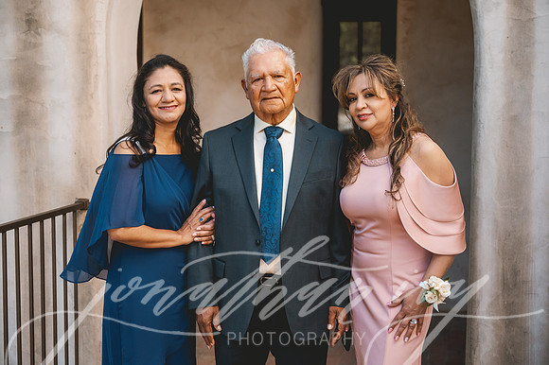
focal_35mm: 60
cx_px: 274
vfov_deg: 22.6
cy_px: 182
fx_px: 914
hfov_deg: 33.4
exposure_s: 1/6400
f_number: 2.8
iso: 2000
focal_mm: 60
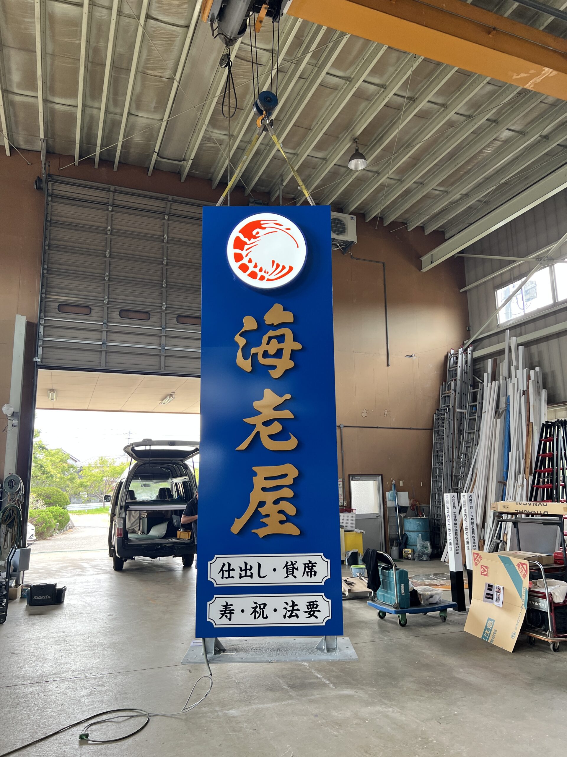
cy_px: 378
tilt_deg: +12.2
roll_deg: +1.0
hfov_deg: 53.1
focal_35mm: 26
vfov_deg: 67.3
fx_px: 568
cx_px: 284
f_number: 1.5
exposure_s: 1/126
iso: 64
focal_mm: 5.7
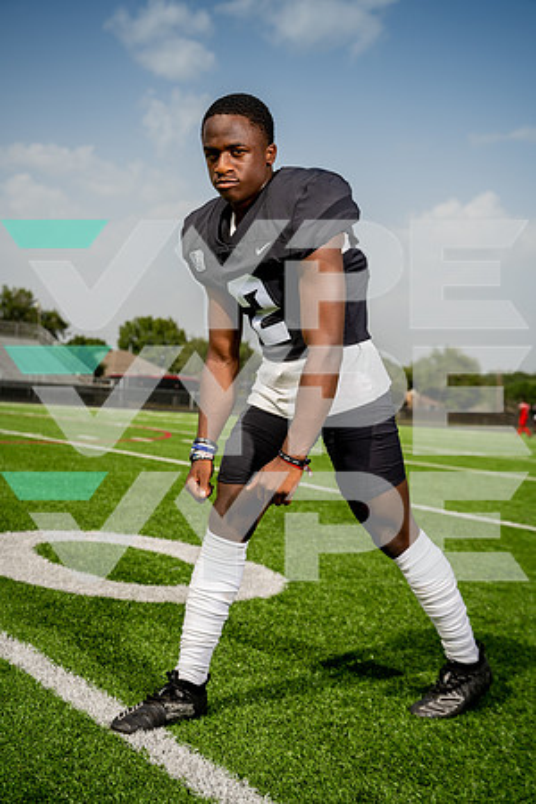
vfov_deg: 41.1
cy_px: 402
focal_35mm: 48
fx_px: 1072
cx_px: 268
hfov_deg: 28.1
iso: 100
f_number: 4.5
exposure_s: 1/1250
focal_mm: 48
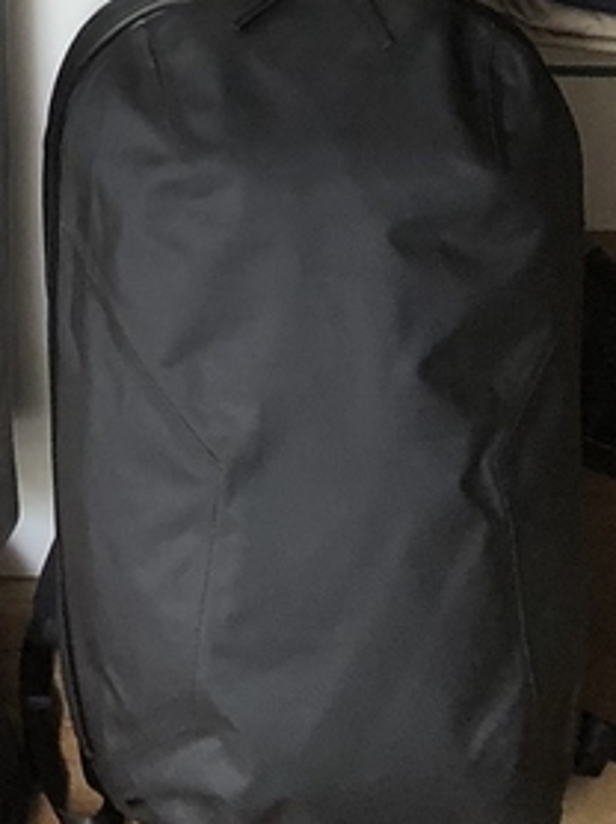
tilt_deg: -13.4
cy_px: -815
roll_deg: +0.5
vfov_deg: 13.9
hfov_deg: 11.7
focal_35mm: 121
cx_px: -320
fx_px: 2875
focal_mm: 4
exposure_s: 1/24
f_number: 1.8
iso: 40
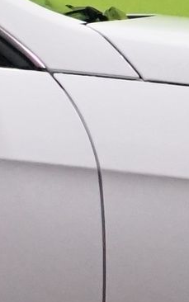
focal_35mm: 416
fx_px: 3426
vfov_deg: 5.0
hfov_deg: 3.1
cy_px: 155
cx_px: -522
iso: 3200
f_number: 4
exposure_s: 1/640
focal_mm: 38
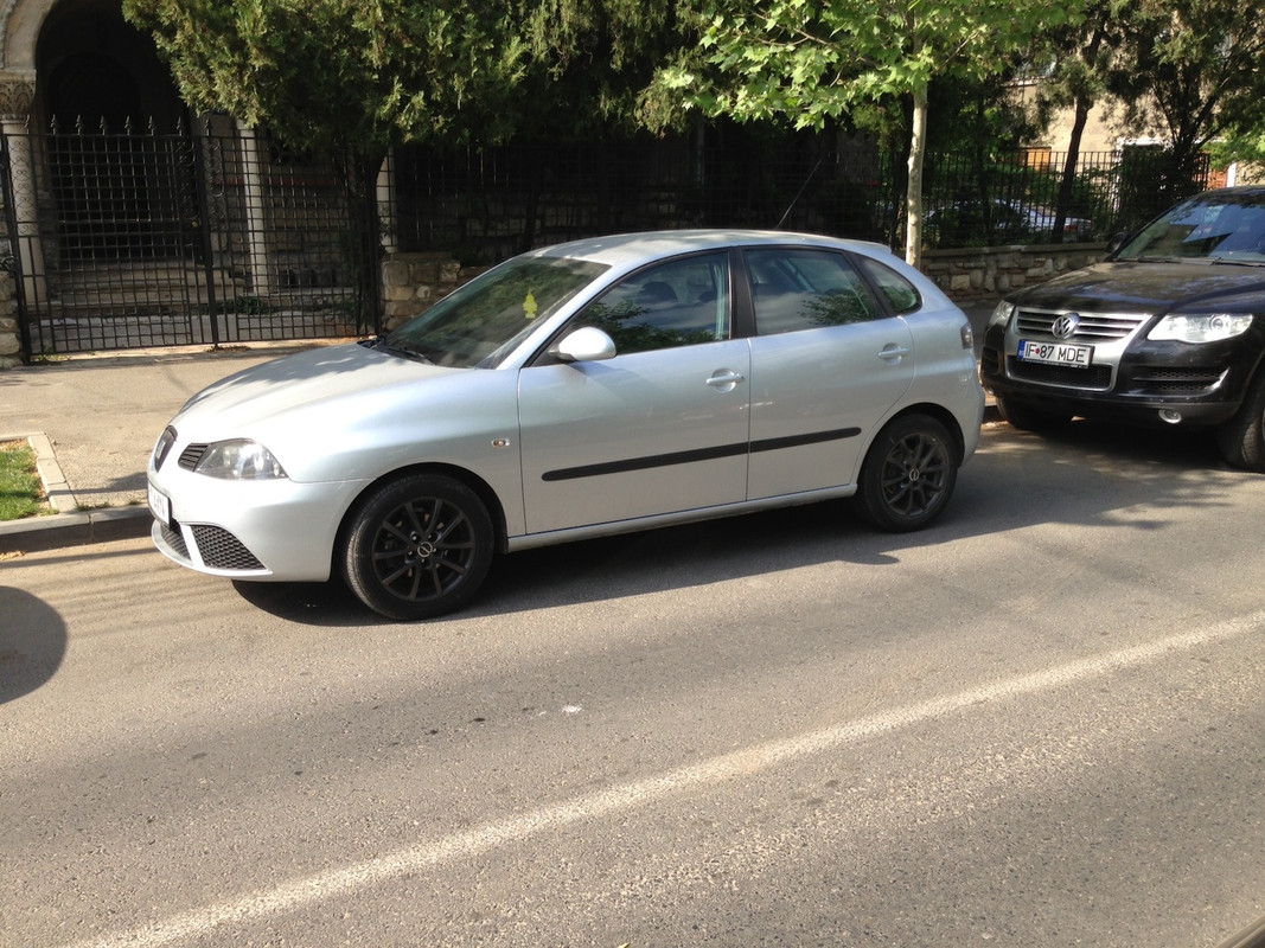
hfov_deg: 55.4
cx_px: 632
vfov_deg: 42.9
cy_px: 474
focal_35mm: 33
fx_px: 1206
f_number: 2.4
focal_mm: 4.13
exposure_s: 1/488
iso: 50
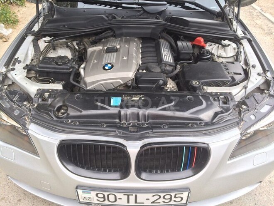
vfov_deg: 48.2
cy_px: 103
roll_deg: -1.6
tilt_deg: -35.2
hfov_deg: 61.7
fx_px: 230
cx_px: 137
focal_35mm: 29
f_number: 2.2
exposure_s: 1/302
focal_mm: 4.15
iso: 32
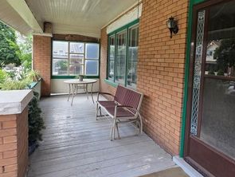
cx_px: 129
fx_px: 150
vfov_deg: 60.8
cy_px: 72
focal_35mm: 22
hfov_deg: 76.1
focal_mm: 2.2
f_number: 1.9
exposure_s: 1/120
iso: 20
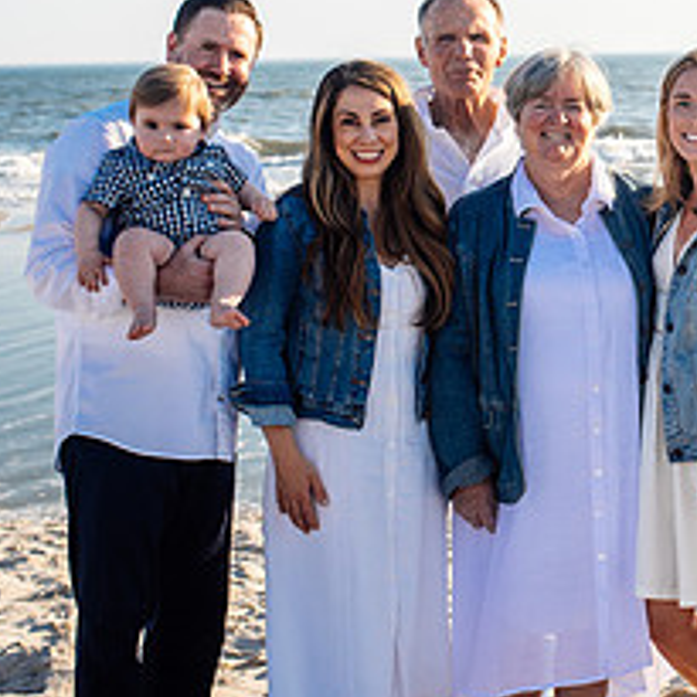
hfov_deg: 20.2
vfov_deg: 20.4
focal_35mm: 84
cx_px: 632
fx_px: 1914
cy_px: 144
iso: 160
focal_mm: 35
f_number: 4.5
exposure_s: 1/1000
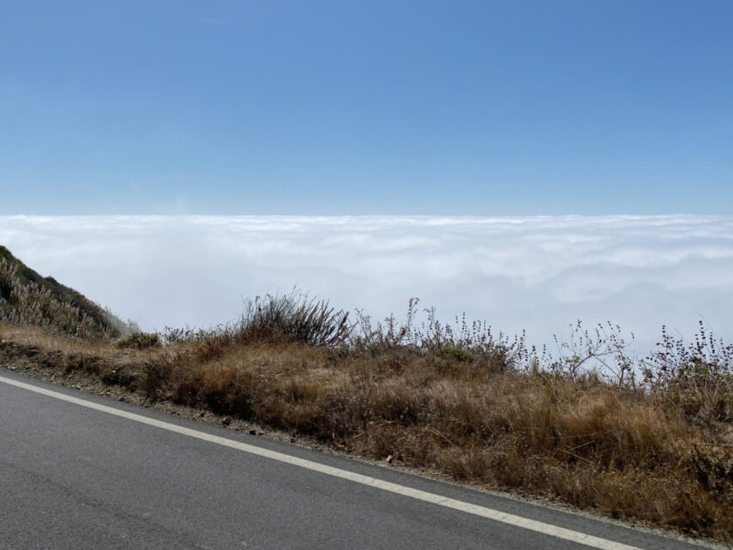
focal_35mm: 31
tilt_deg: -1.5
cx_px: 323
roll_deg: +0.4
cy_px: 247
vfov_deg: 45.4
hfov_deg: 58.2
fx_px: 656
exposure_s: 1/11628
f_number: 1.8
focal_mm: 4.25
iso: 32
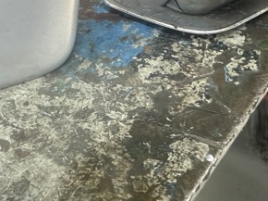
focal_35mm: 53
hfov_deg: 35.9
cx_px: 91
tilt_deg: -30.9
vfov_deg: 26.0
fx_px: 410
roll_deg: +11.6
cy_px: -2
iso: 320
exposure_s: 1/50
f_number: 2.2
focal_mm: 2.22
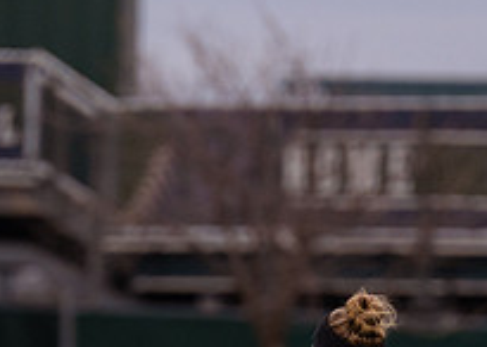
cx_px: 205
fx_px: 14329
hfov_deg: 1.9
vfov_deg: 1.4
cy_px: 582
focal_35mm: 1037
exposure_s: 1/1600
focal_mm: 280
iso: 800
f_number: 4
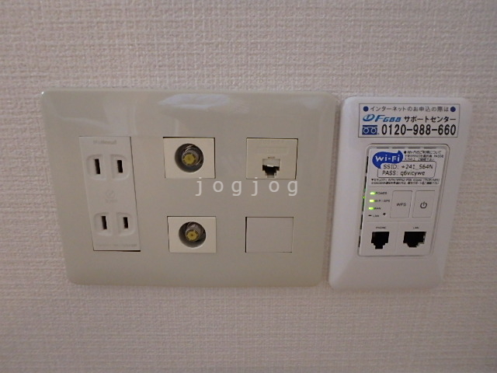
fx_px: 302
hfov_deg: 79.0
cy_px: 186
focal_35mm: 21
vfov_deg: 63.4
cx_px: 248
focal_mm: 3.7
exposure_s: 1/25
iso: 800
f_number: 3.5
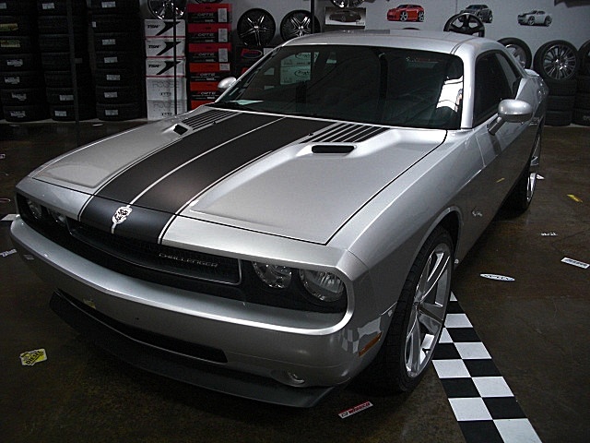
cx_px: 295
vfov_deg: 39.7
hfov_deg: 51.4
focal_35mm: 36
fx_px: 614
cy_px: 222
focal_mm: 6.3
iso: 400
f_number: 2.8
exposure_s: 1/80
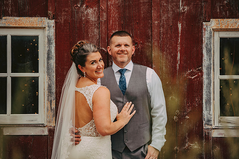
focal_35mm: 139
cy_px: 78
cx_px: 122
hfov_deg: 14.8
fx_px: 921
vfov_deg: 9.9
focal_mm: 135
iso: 200
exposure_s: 1/400
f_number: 2.8
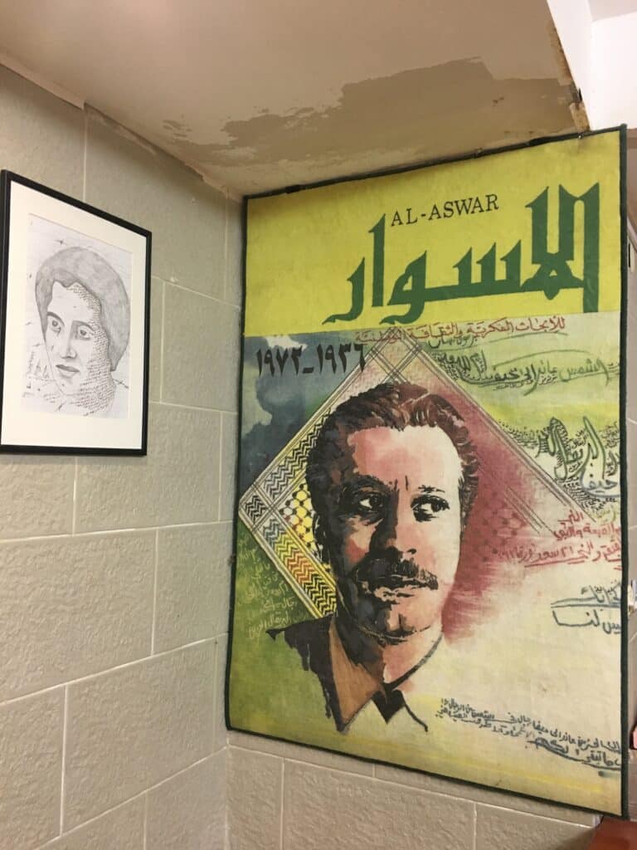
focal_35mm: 29
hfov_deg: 48.2
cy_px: 425
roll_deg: -1.5
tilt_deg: +5.2
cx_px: 318
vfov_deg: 61.7
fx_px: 712
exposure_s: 1/33
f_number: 2.2
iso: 160
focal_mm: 4.15
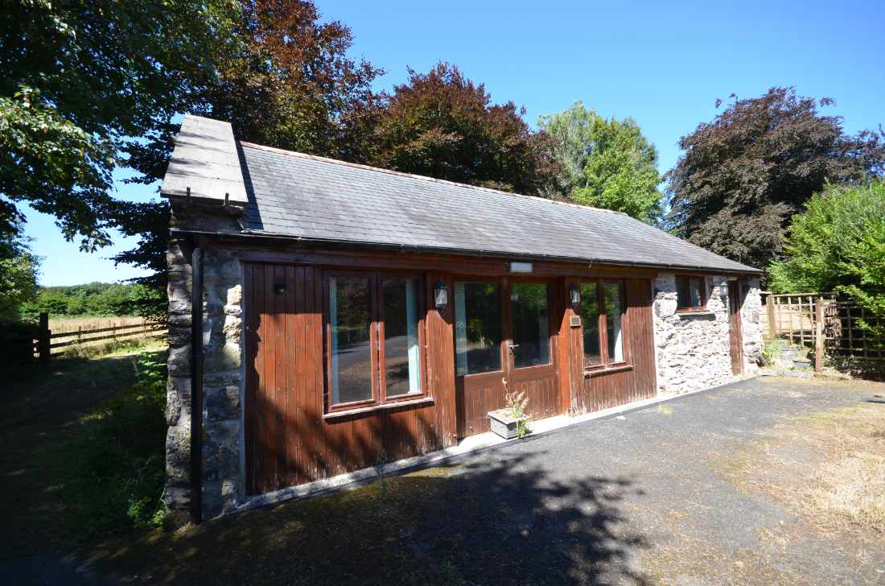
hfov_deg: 100.5
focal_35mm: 15
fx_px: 368
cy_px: 293
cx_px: 442
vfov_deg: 77.0
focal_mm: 10
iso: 200
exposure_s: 1/200
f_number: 7.1
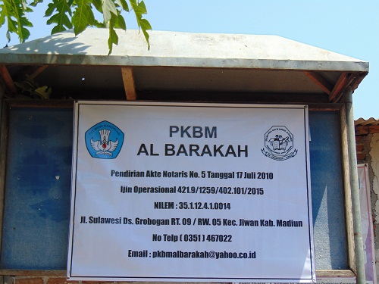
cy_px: 142
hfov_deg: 27.4
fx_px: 777
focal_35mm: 71
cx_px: 190
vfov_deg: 20.7
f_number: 3.7
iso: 80
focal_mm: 12.8
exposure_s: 1/500
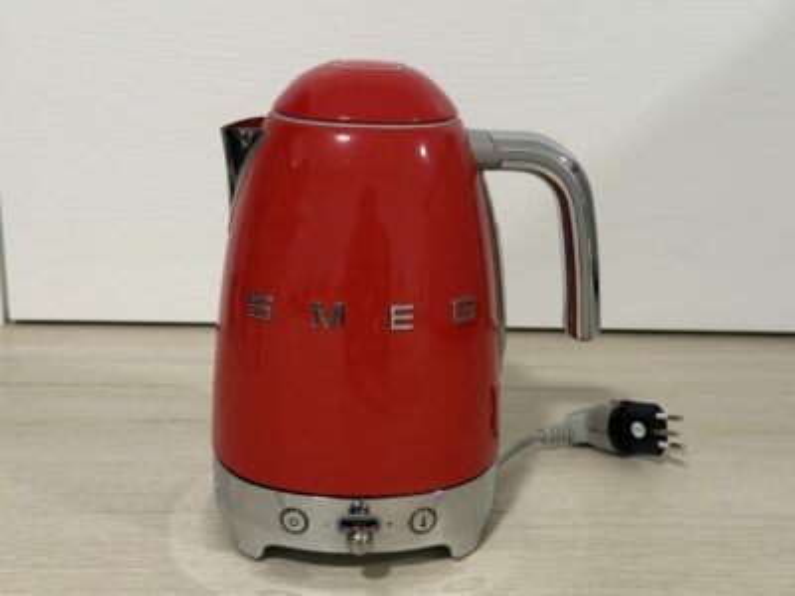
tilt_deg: -17.5
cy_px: 298
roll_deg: -2.1
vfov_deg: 30.3
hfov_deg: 39.7
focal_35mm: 48
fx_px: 1102
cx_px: 398
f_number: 1.78
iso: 200
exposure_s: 1/50
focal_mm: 6.76
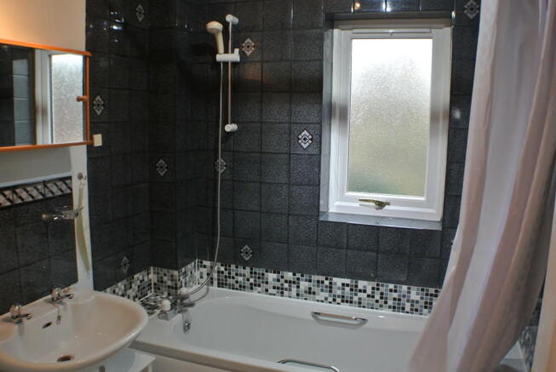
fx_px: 603
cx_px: 278
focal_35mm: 39
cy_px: 186
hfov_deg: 49.5
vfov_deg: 34.3
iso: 800
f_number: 4
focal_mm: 14.5
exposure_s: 1/50
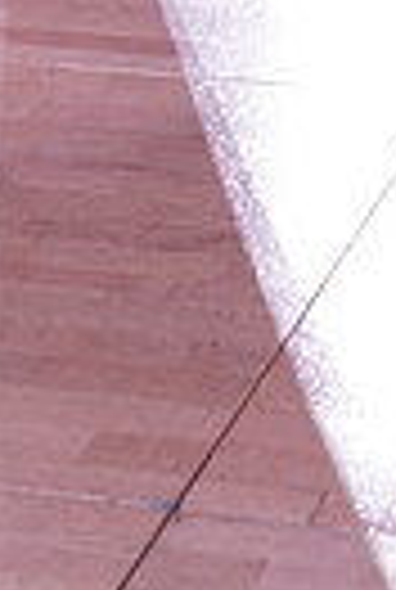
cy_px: -653
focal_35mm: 190
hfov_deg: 7.3
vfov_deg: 9.9
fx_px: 3118
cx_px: 137
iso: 2000
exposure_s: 1/200
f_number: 5
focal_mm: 43
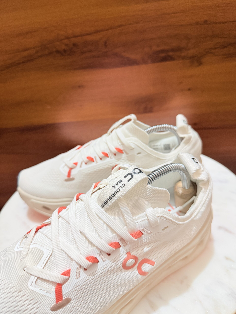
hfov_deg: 56.8
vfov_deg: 71.6
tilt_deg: -29.5
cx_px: 118
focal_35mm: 24
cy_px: 157
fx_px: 218
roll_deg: +6.1
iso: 400
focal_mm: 6.76
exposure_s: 1/50
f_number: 1.78
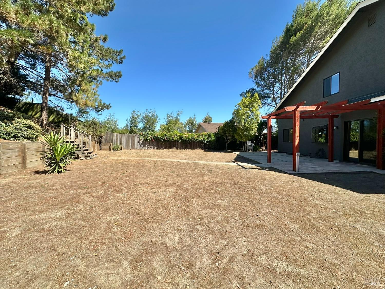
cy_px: 144
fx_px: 156
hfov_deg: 102.1
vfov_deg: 85.7
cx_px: 192
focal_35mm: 14
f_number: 2.2
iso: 50
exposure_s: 1/1401
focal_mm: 2.22
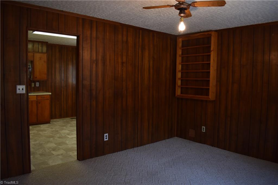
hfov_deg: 67.4
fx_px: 208
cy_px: 92
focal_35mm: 27
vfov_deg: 47.9
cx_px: 139
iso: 400
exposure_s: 1/80
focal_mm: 18
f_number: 4.5
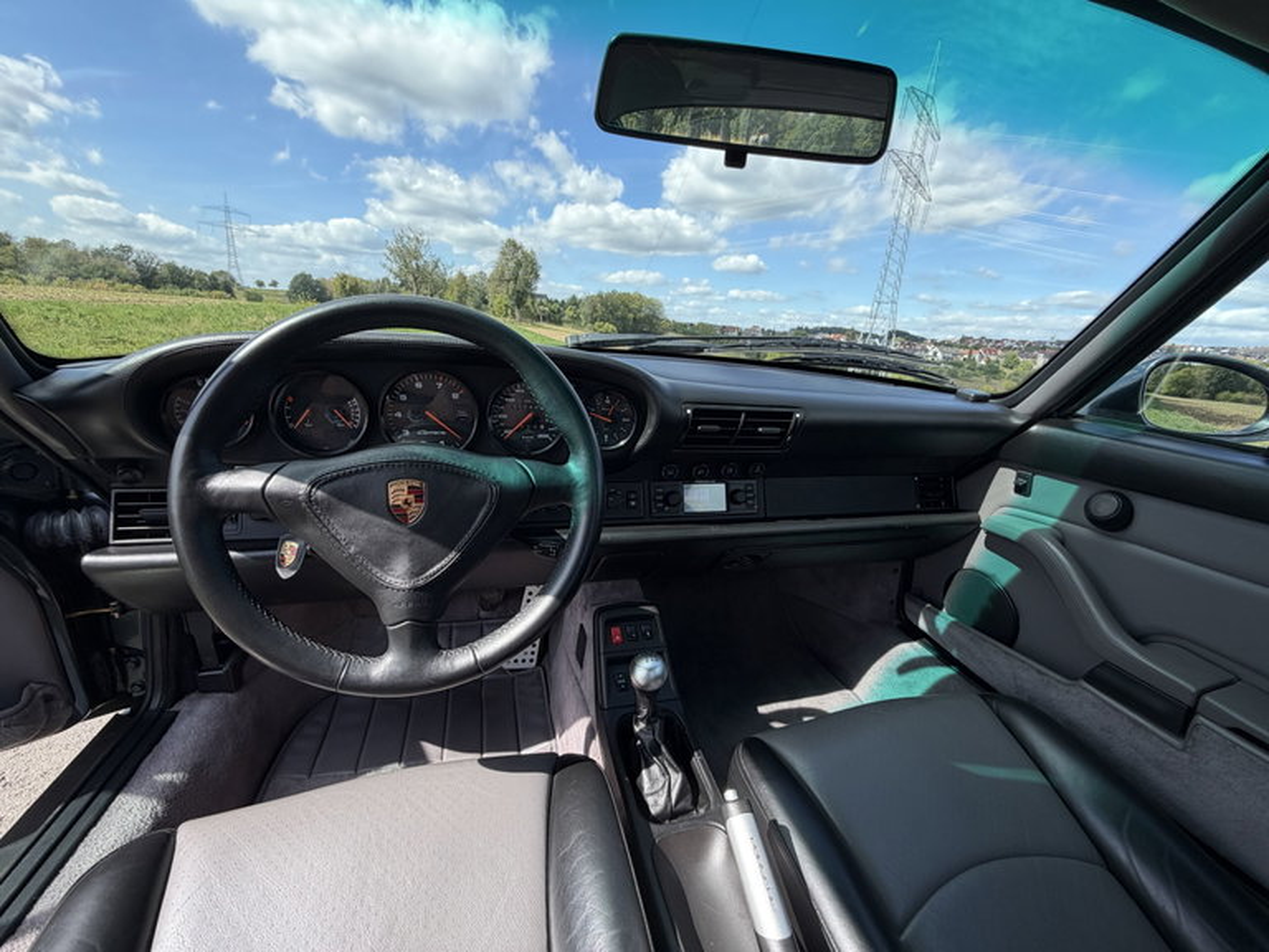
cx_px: 634
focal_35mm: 14
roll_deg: -3.3
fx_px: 513
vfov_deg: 85.7
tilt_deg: -15.0
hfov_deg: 102.1
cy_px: 476
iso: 40
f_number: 2.2
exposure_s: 1/664
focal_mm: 2.22
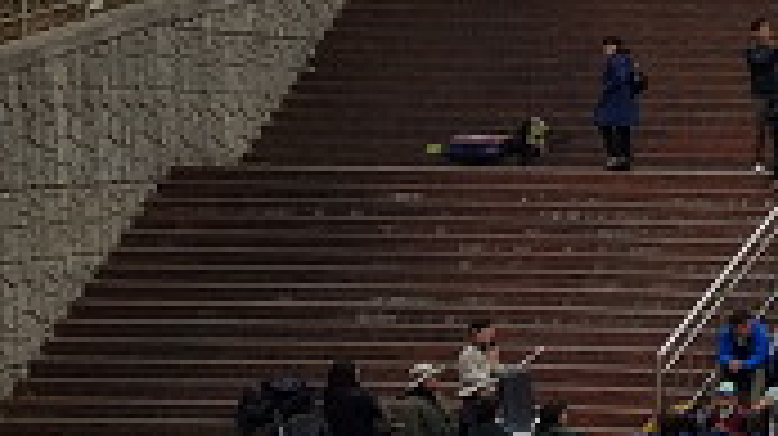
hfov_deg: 14.0
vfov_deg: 9.6
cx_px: 1628
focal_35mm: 125
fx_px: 2577
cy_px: 29
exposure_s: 1/346
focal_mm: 4.3
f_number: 1.7
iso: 40
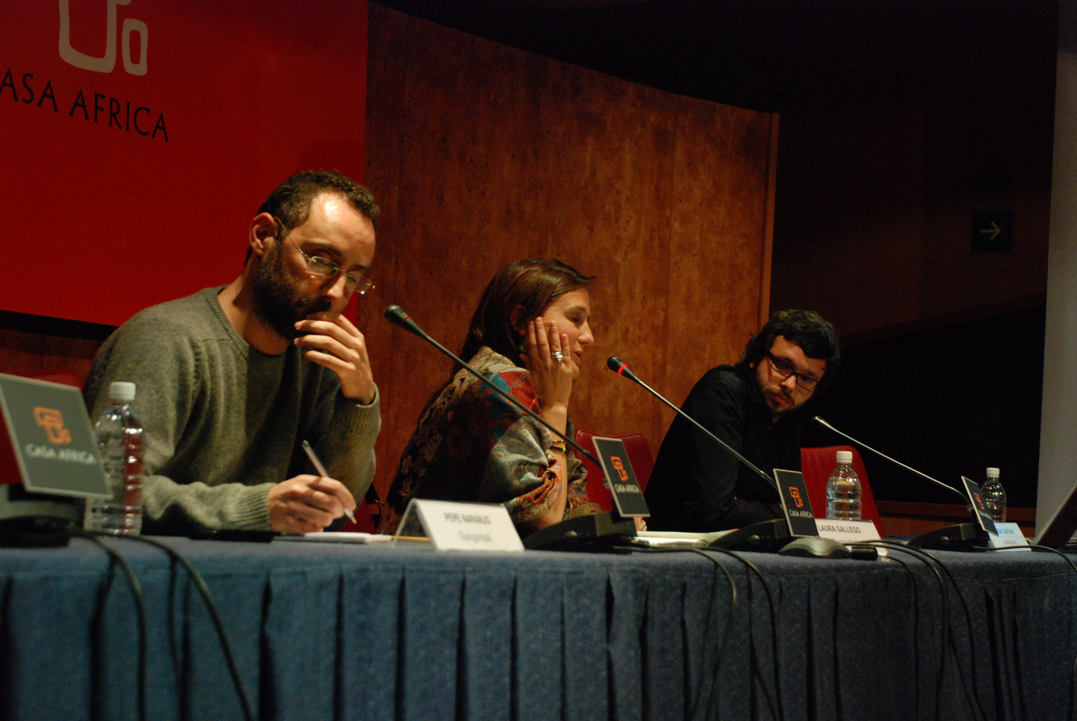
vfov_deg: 19.0
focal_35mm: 72
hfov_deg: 28.0
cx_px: 538
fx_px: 2157
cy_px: 360
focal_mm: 48
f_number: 4.8
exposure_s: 1/40
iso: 1250
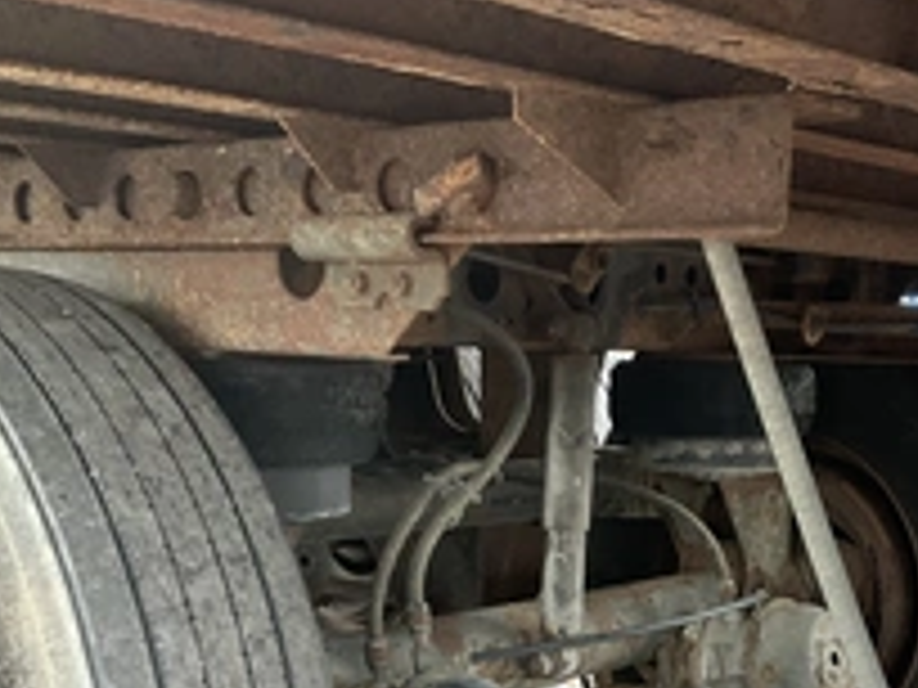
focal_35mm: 57
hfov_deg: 33.5
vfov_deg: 25.1
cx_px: 612
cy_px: 571
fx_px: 1512
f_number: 1.8
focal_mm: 3
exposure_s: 1/122
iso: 64
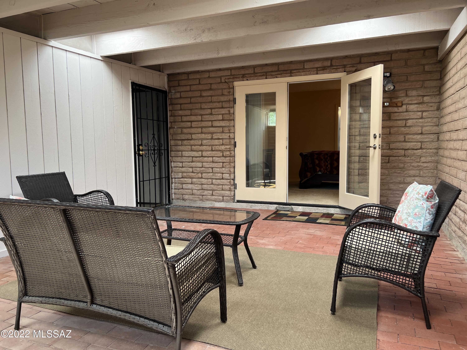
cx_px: 234
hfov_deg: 67.3
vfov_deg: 53.1
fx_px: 351
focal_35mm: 26
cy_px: 175
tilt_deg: -6.2
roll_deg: +0.2
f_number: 1.5
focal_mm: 5.7
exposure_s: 1/121
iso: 80
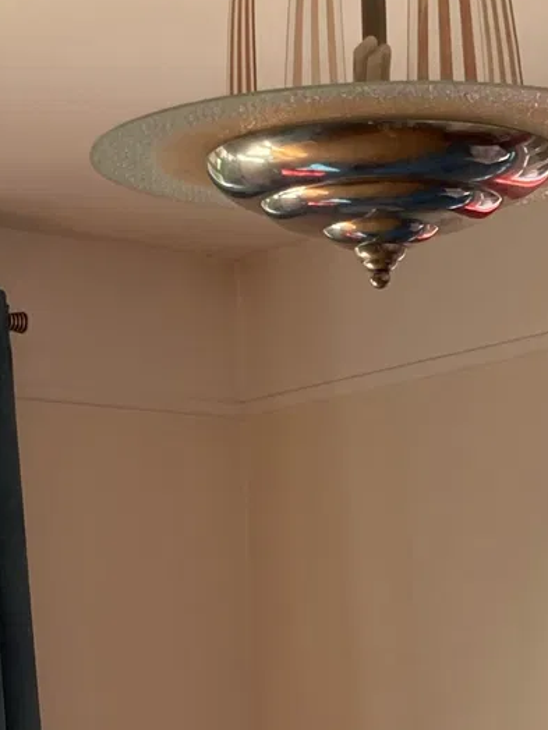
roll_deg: +0.3
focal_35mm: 114
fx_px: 2406
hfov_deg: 13.0
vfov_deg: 16.7
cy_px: 818
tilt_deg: +0.6
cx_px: 162
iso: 40
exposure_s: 1/121
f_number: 1.8
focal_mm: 3.99
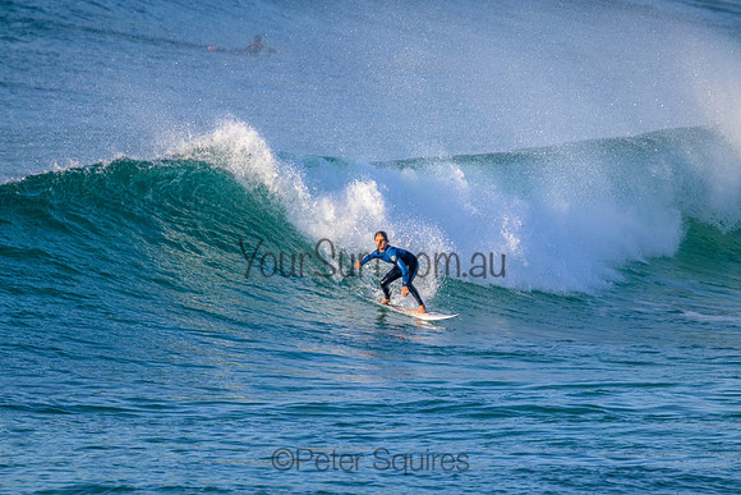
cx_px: 370
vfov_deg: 1.7
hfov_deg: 2.6
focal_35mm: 800
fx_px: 16470
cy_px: 248
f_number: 11
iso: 2500
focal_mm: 800
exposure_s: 1/2000
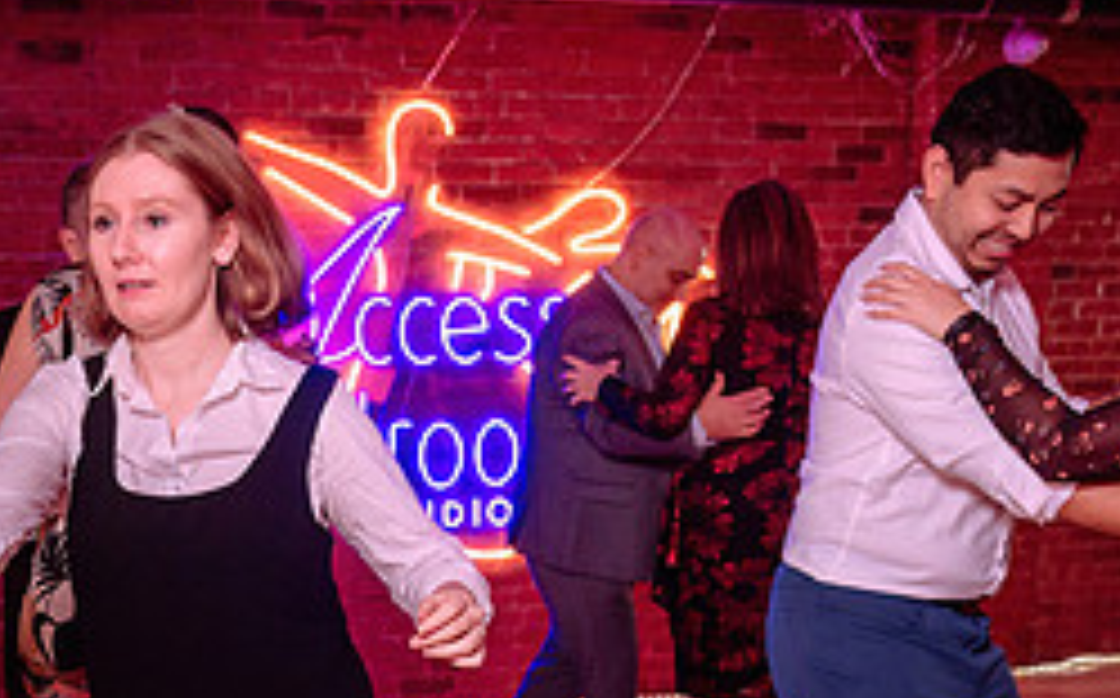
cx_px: 230
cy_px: 672
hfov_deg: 27.0
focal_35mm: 75
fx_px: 2287
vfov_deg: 17.0
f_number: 3.5
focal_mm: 30
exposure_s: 1/125
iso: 1000
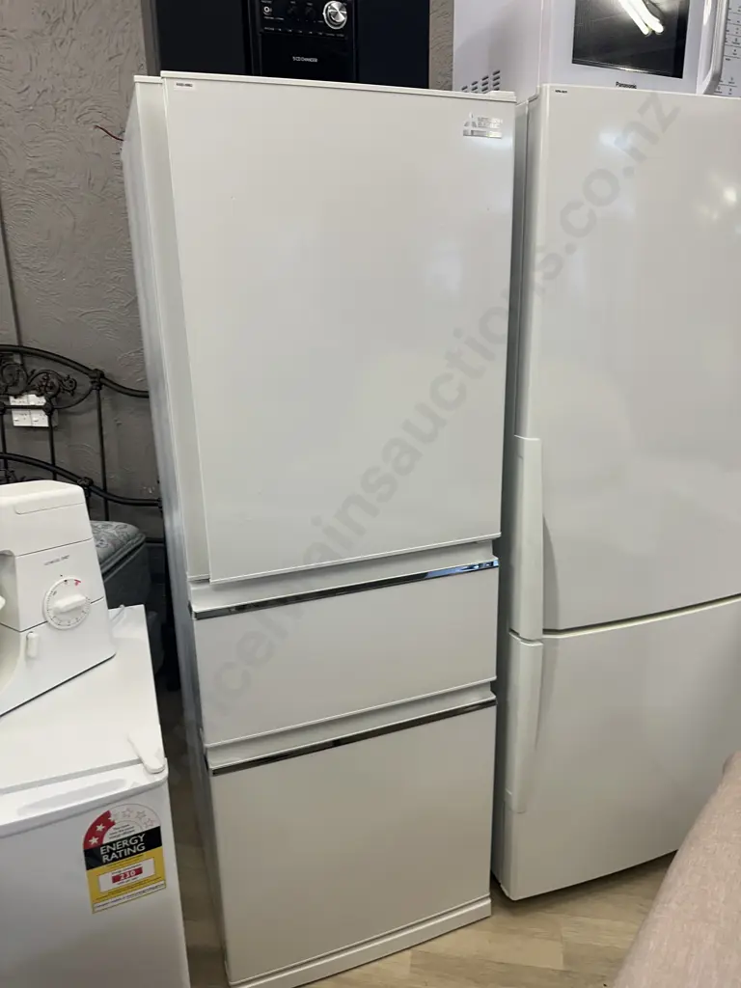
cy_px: 494
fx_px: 685
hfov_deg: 56.8
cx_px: 370
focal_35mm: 24
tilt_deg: -15.1
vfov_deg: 71.6
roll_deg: +2.8
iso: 80
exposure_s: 1/100
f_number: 1.78
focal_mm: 6.86
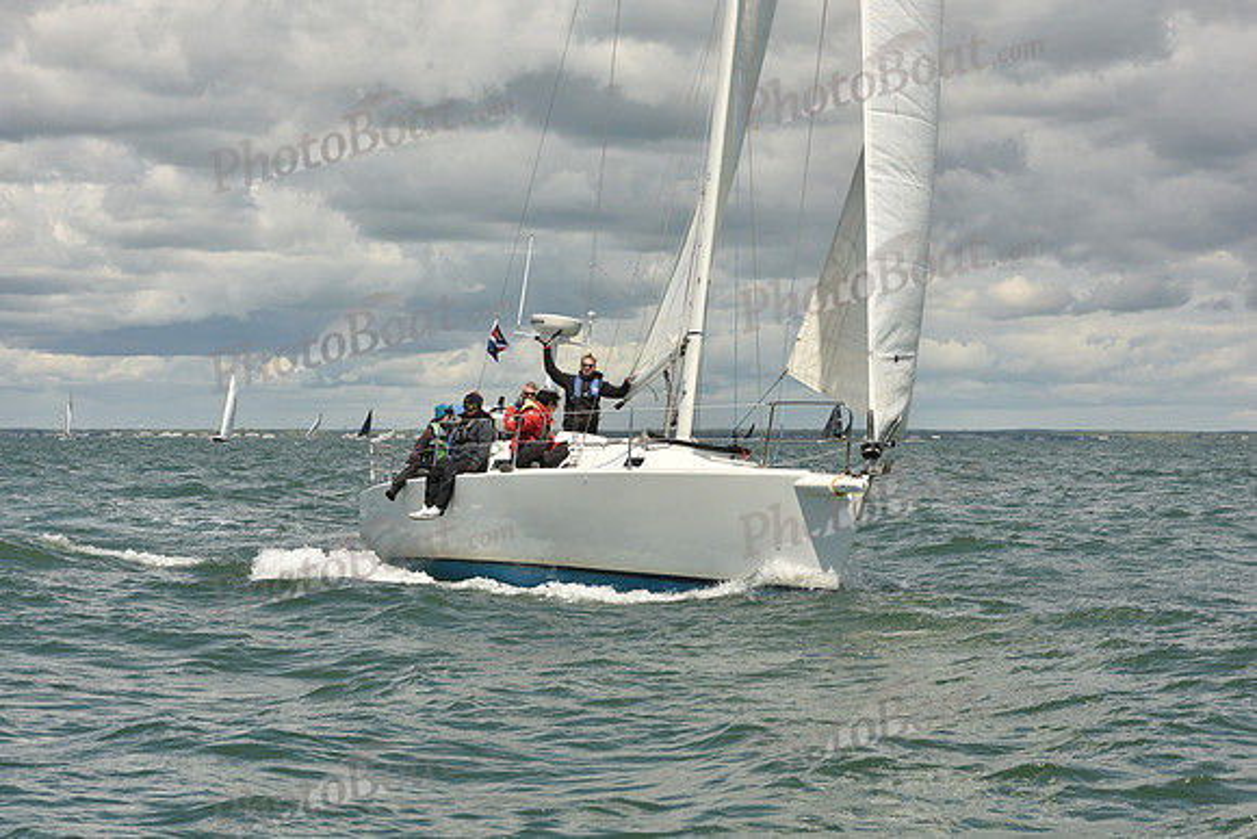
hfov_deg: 21.5
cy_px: 420
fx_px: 3318
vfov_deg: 14.4
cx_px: 628
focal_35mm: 95
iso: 320
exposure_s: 1/800
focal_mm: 95
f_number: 13
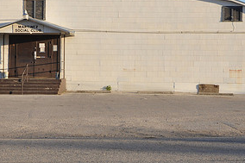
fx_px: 667
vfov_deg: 13.9
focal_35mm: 98
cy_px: 64
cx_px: 108
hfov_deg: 20.8
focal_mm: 32
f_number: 10
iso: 200
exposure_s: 1/100
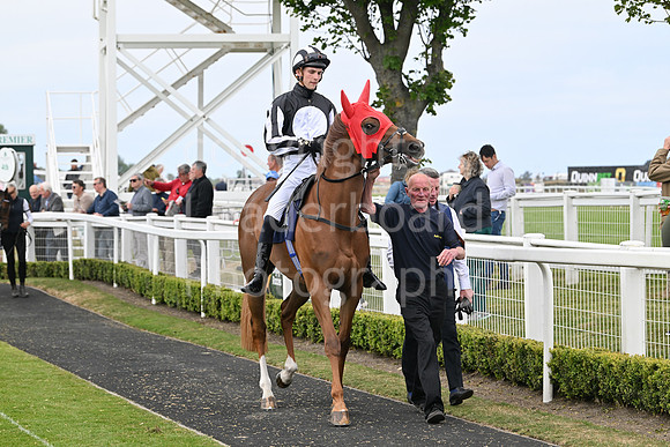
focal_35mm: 120
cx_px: 335
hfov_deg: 17.1
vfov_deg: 11.4
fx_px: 2234
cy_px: 224
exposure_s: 1/800
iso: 400
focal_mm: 120
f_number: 6.3
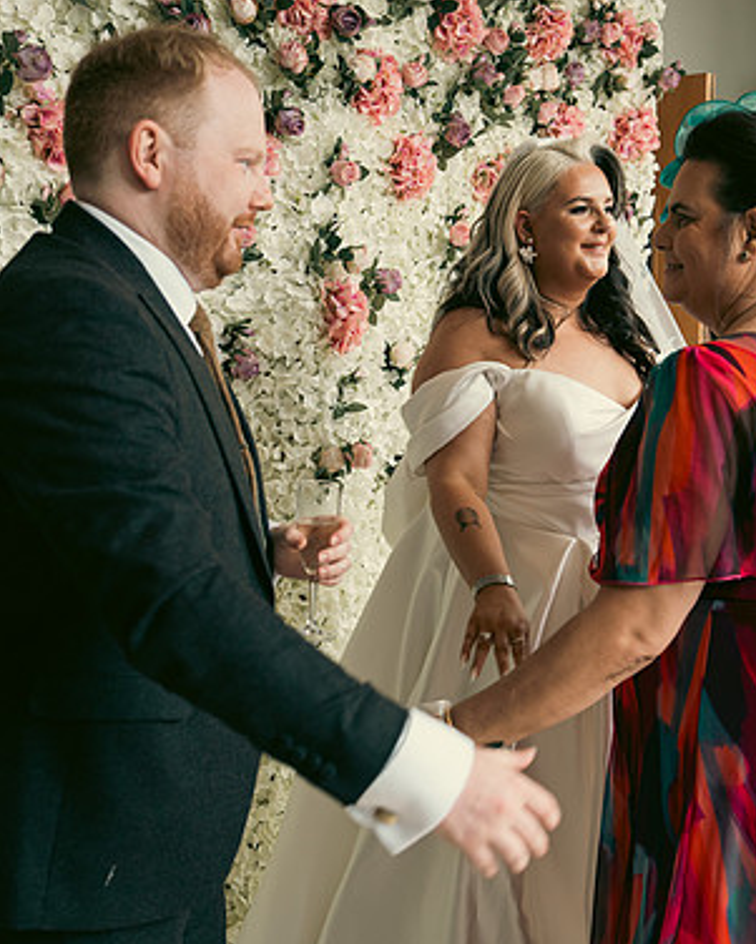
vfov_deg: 43.8
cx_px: 525
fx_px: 1174
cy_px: 476
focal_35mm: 42
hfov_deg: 35.2
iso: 400
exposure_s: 1/160
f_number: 3.5
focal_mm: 29
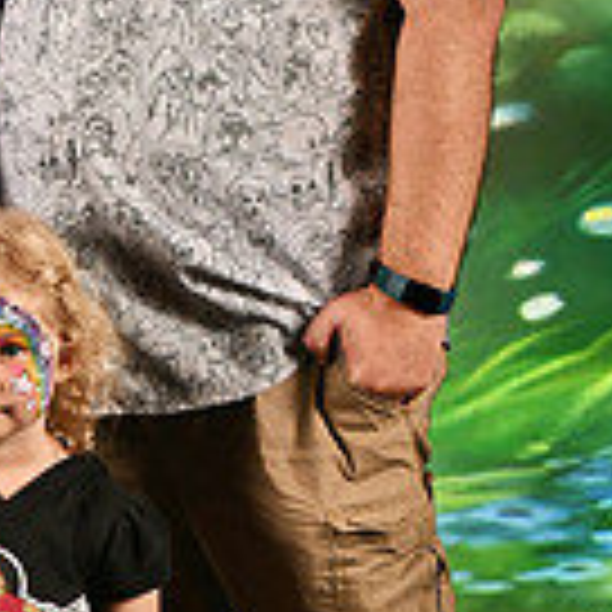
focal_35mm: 217
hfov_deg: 8.0
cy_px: -38
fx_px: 4340
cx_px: 14
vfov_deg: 8.0
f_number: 7.1
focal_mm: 40
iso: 640
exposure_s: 1/200
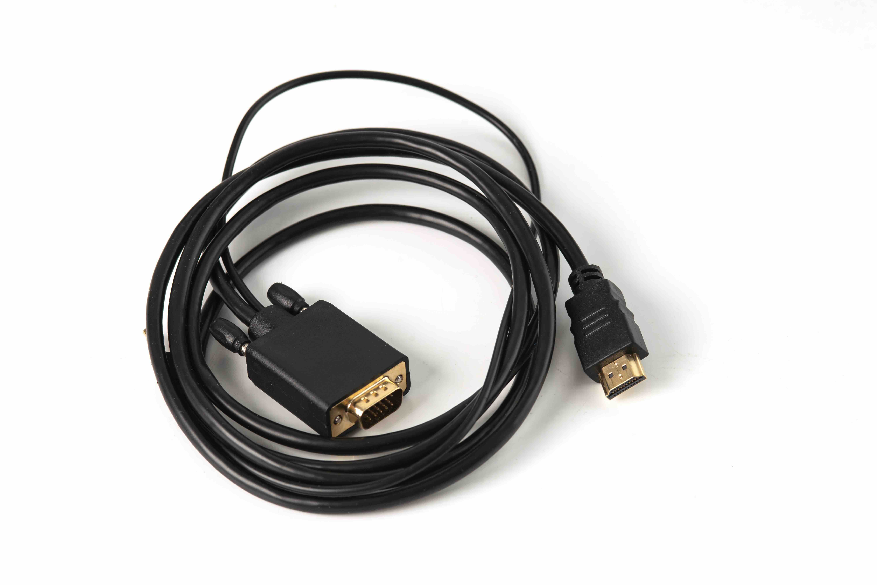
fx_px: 2559
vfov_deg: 13.1
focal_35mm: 105
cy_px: 292
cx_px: 438
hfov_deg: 19.4
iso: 160
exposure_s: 1/160
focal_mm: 105
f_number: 9
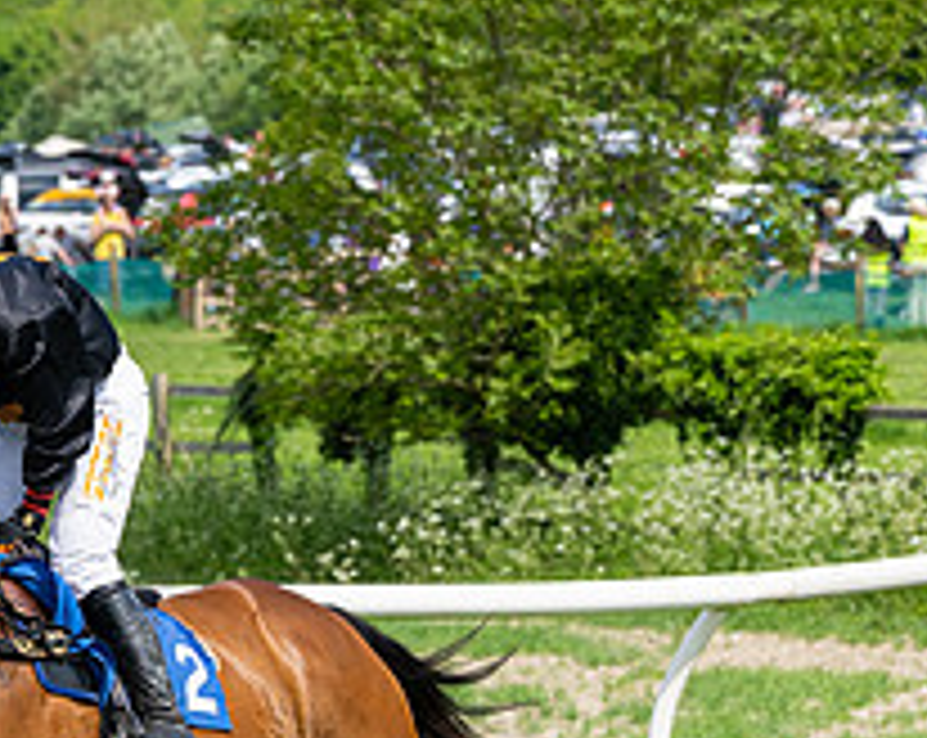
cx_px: 65
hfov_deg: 5.2
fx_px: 10132
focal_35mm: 370
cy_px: 702
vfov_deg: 4.2
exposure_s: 1/1250
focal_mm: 120
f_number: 5.6
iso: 200
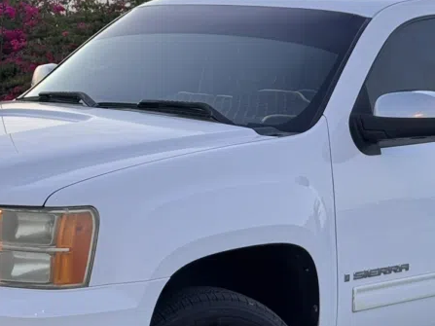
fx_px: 666
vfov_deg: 27.5
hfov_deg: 36.2
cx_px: 217
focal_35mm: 53
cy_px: 134
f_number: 1.78
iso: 100
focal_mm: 6.76
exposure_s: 1/100
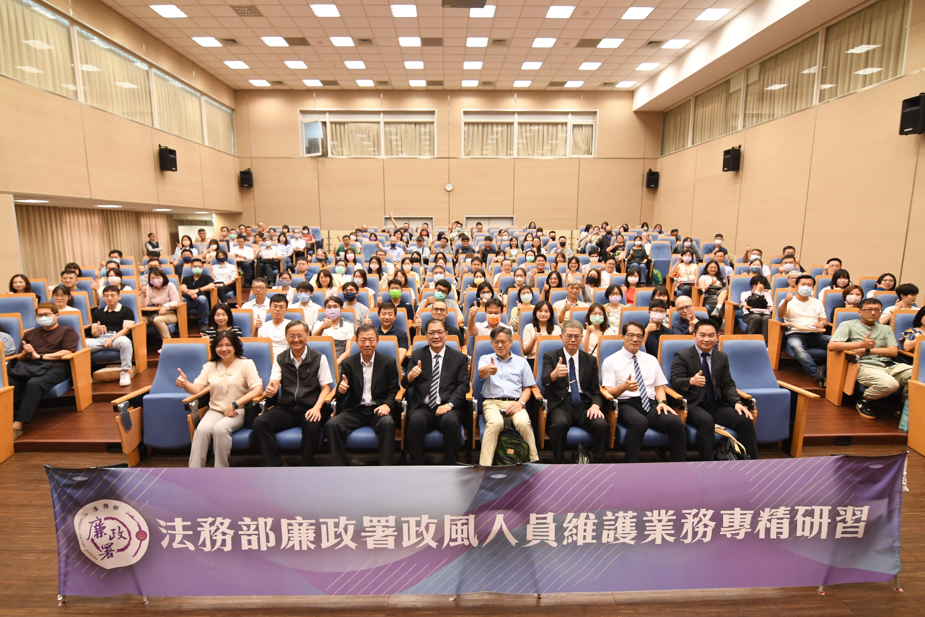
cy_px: 308
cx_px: 462
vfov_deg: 67.4
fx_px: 462
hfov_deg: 90.0
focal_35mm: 18
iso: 800
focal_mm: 12
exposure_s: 1/50
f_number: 3.5
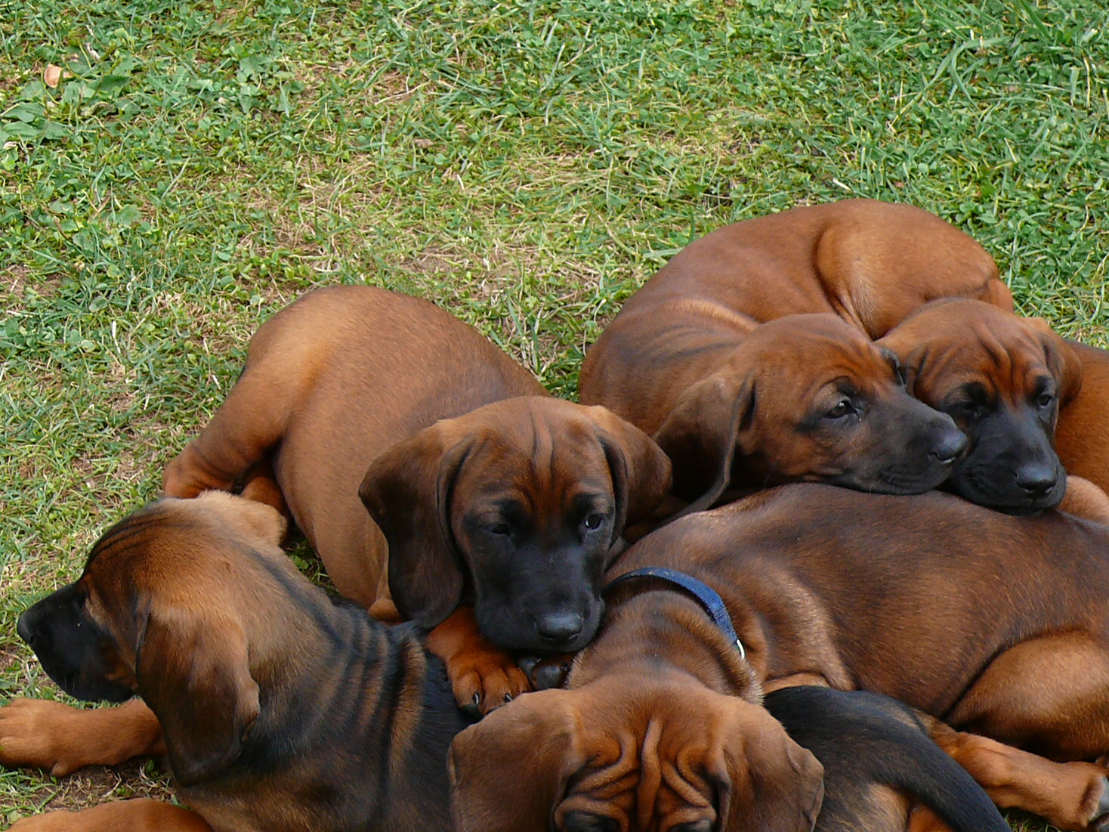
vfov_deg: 13.1
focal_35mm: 113
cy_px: 548
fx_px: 3620
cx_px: 638
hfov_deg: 17.4
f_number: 4
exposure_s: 1/200
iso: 100
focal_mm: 11.9
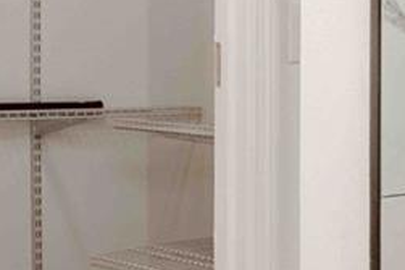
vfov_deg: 13.4
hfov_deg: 16.6
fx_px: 1147
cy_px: 76
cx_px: 733
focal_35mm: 102
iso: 800
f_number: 10
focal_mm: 16
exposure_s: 1/800
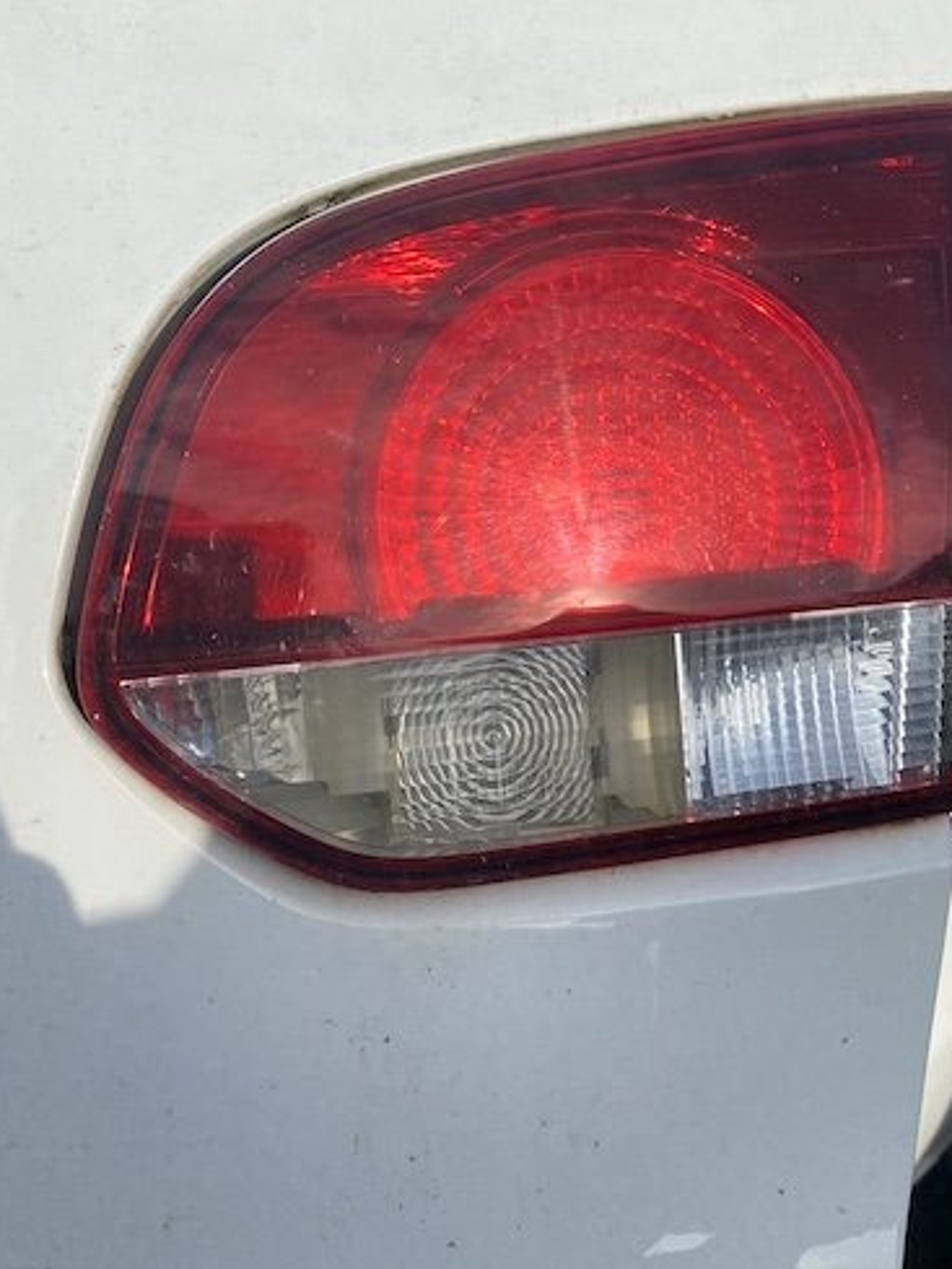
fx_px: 1246
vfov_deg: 53.6
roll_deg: -2.2
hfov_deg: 41.4
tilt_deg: -37.4
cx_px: 612
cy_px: 511
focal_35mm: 34
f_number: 1.8
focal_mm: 4.25
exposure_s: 1/3731
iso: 32
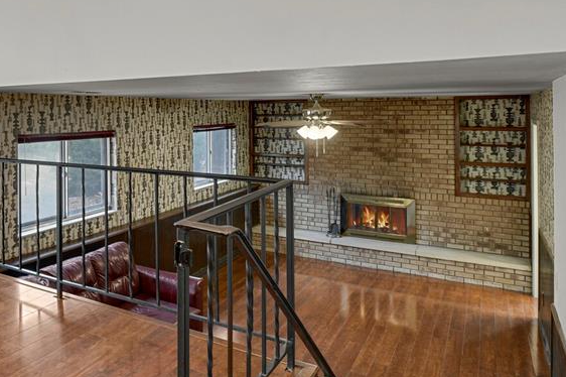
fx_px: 487
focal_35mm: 31
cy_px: 104
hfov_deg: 53.1
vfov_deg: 41.3
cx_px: 60
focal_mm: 17
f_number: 6.3
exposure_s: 2
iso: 250
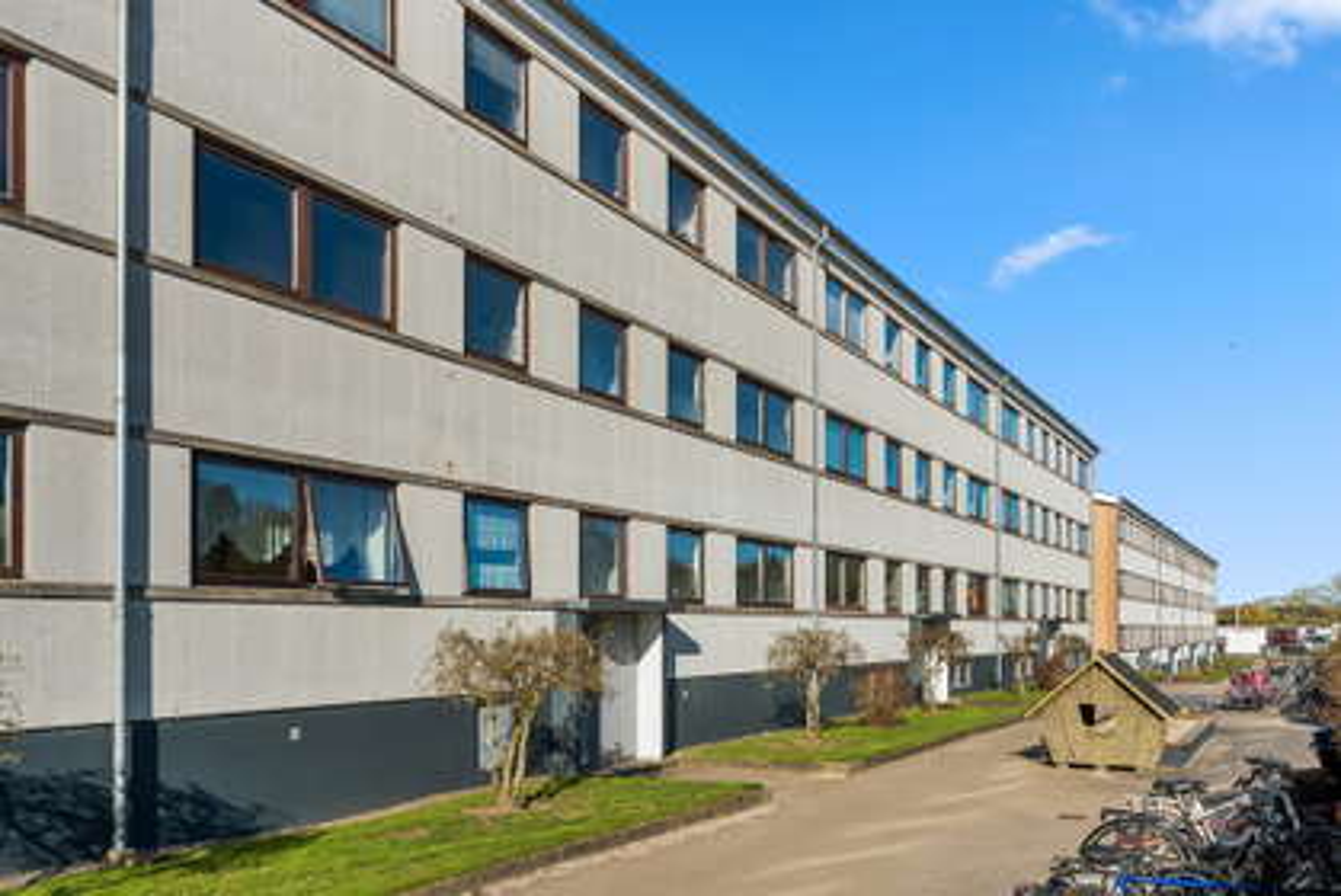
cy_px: 448
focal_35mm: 30
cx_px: 670
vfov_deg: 43.7
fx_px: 1118
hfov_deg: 61.9
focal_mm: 30
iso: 400
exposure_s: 1/640
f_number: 10
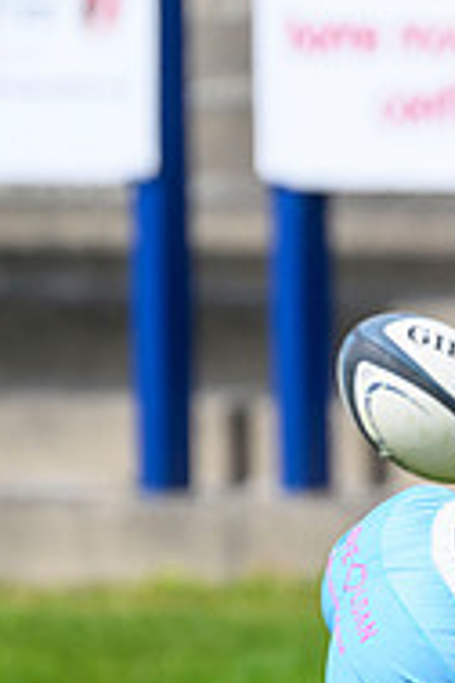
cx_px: 920
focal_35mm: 2299
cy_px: 374
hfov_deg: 0.6
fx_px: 43582
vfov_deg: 0.9
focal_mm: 560
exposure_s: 1/2000
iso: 250
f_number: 4
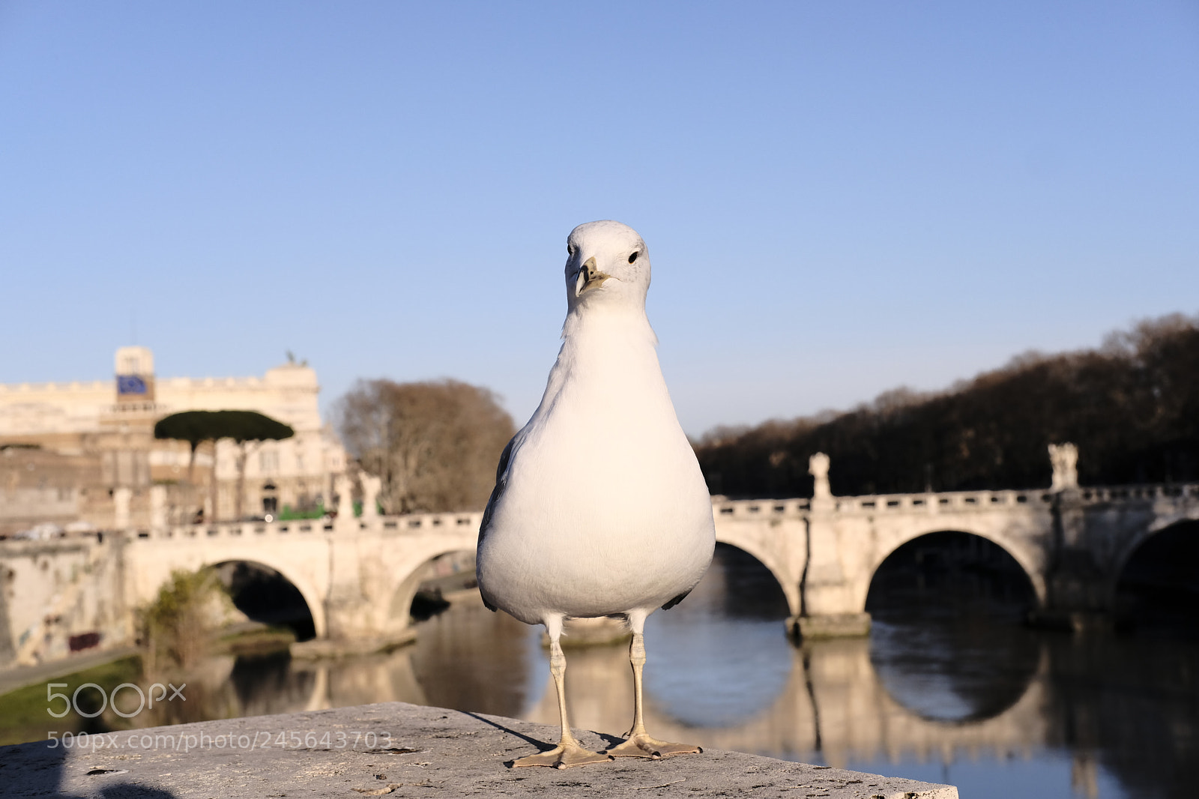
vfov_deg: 25.5
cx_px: 600
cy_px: 400
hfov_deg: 37.5
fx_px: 1765
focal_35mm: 53
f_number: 7.1
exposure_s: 1/2000
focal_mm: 35
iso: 800
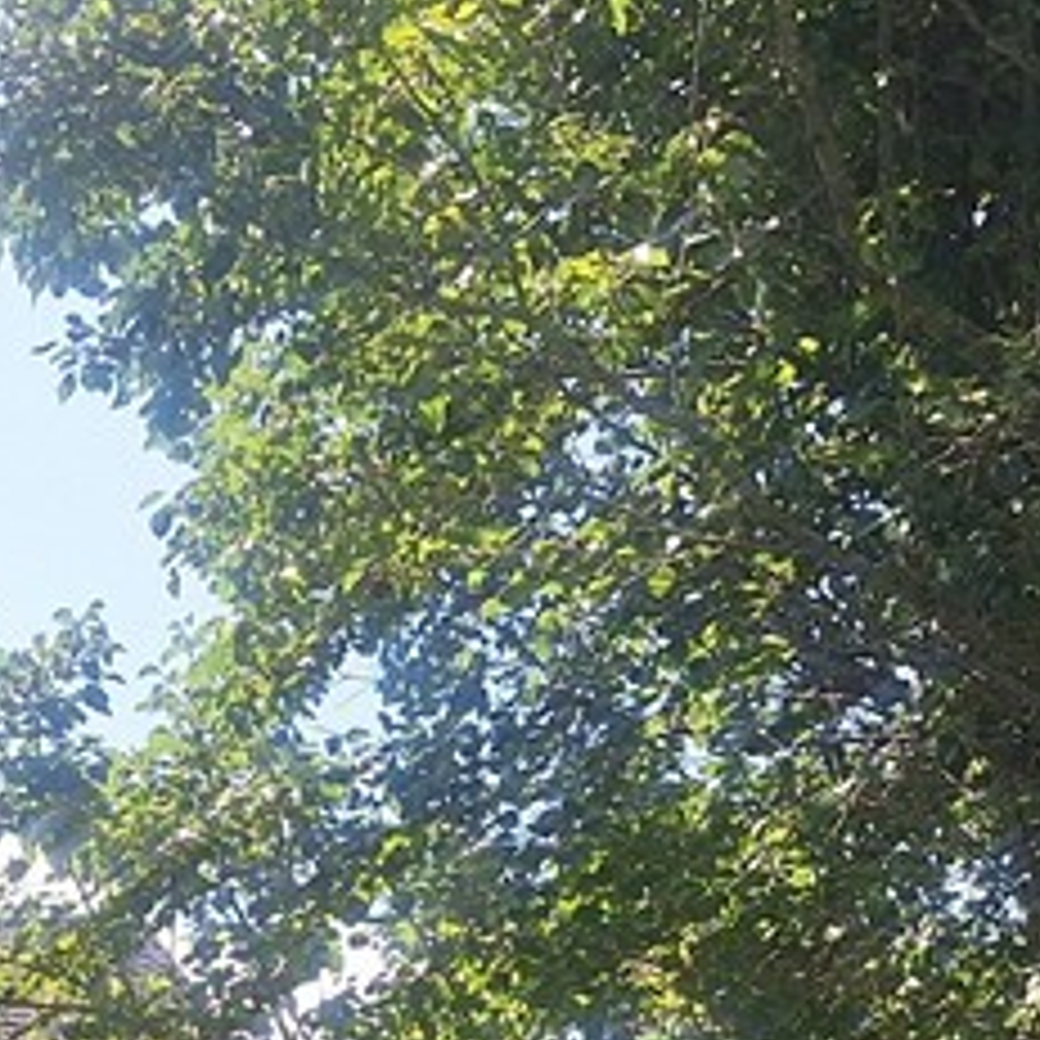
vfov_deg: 18.2
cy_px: 1270
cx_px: -387
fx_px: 3059
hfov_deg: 17.8
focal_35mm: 90
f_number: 1.8
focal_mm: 5.54
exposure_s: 1/1383
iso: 40
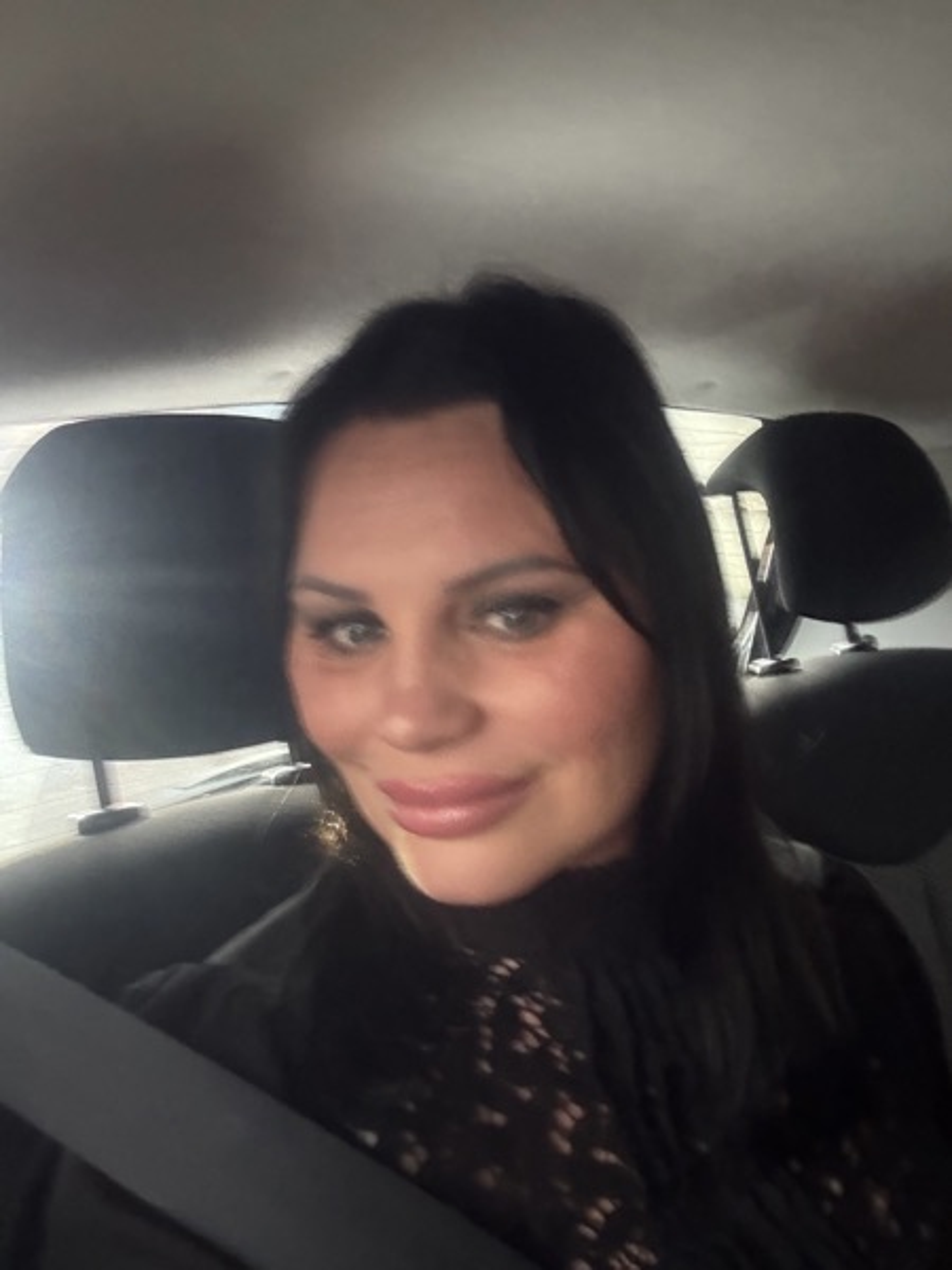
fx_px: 1100
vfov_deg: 60.0
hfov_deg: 46.8
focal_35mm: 30
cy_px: 635
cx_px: 476
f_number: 1.9
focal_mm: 2.69
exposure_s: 1/16
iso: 640
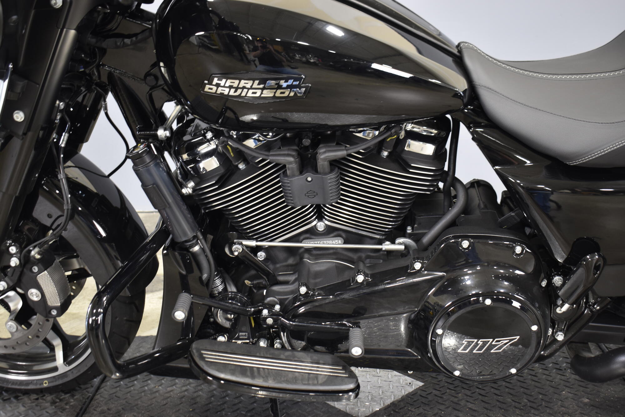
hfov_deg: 45.0
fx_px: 755
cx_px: 312
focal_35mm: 44
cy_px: 208
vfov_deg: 30.8
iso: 400
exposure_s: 1/5
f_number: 4.2
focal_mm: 29
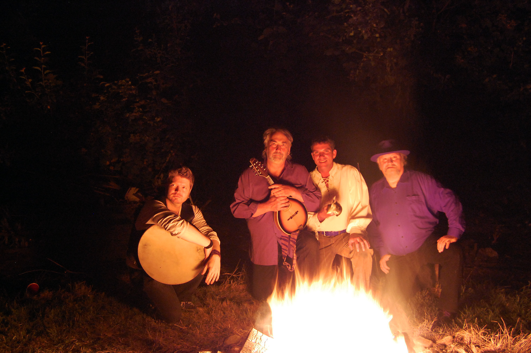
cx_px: 266
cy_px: 176
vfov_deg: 34.1
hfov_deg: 49.6
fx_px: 575
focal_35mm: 39
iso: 1600
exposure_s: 1/2.5
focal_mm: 26
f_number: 4
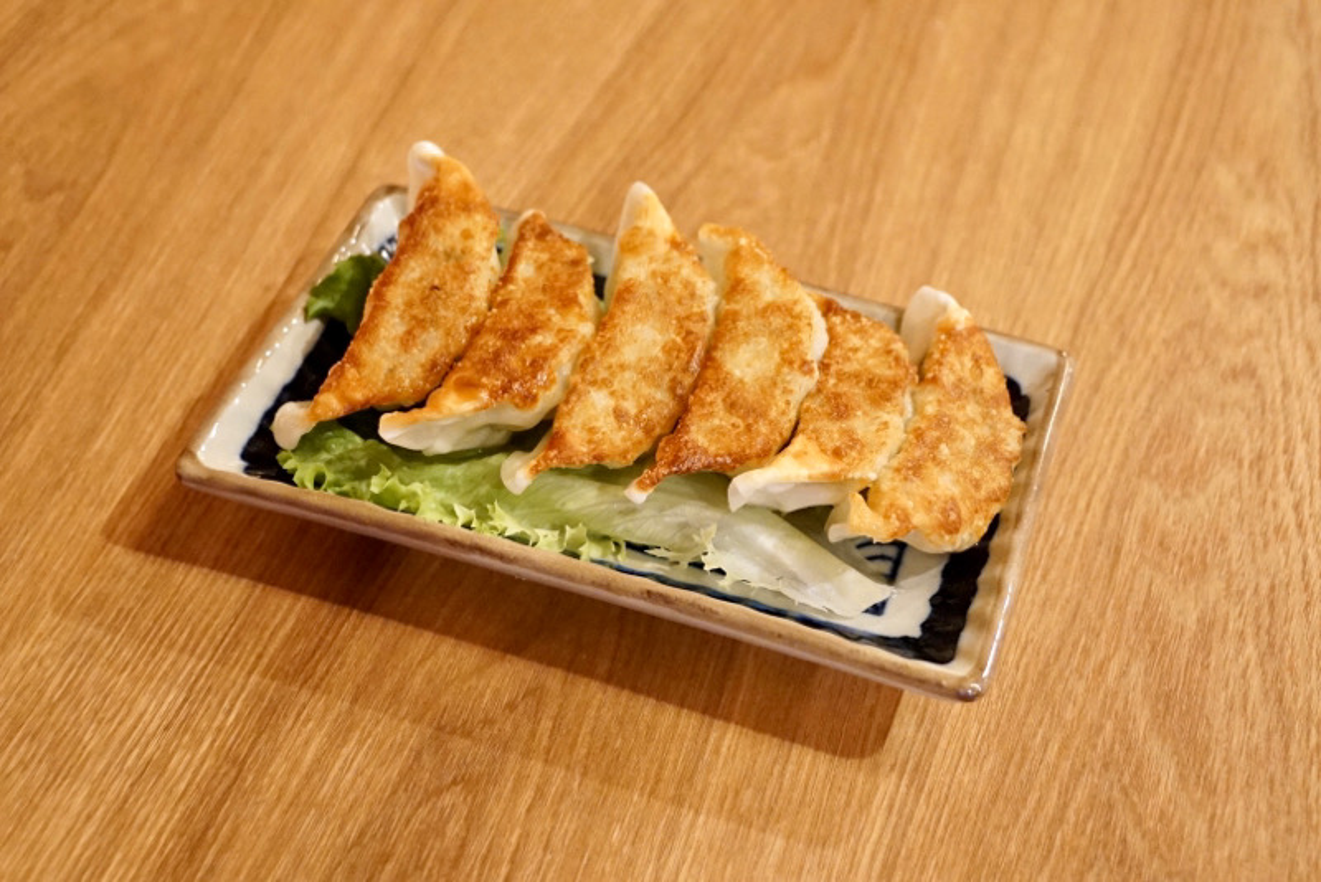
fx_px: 1652
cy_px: 441
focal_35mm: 45
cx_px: 660
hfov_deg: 43.6
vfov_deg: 29.9
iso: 5000
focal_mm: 30
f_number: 4.5
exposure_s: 1/60
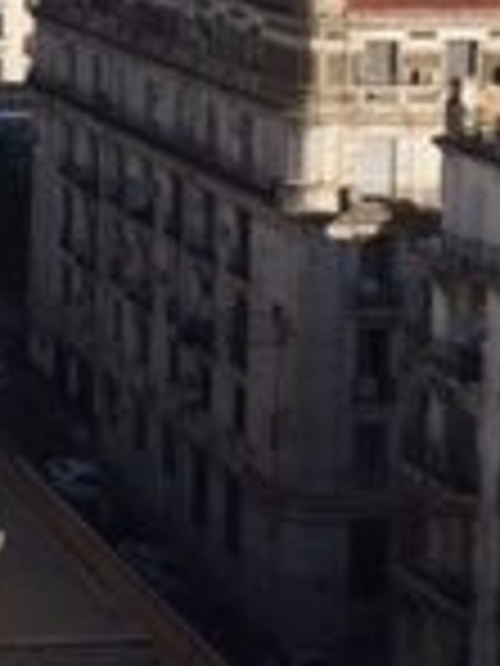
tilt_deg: -5.8
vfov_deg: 15.4
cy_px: -18
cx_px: -459
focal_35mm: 125
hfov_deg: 10.9
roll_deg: +0.0
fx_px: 2407
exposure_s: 1/5650
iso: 32
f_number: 2.2
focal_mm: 4.15
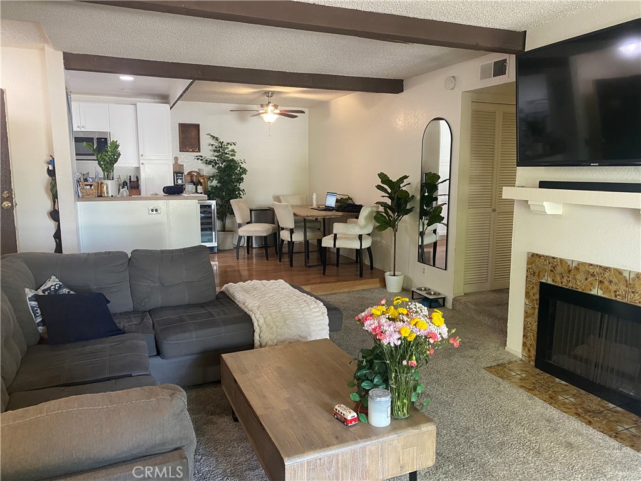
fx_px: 481
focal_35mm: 26
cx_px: 320
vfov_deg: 53.1
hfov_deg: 67.3
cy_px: 240
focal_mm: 4.25
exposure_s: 1/60
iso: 250
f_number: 1.8
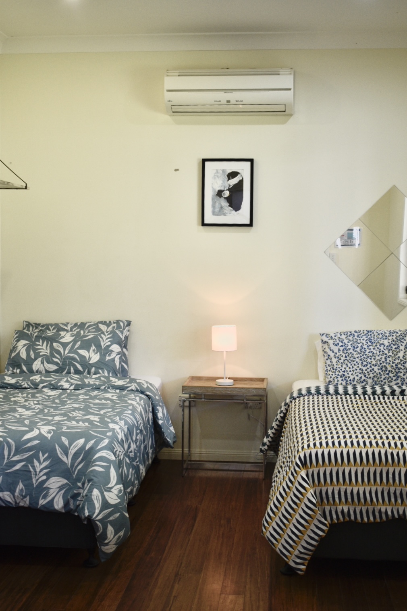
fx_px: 814
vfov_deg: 41.1
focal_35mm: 48
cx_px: 204
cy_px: 306
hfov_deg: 28.1
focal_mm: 32
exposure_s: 1/60
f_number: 4.5
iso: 450
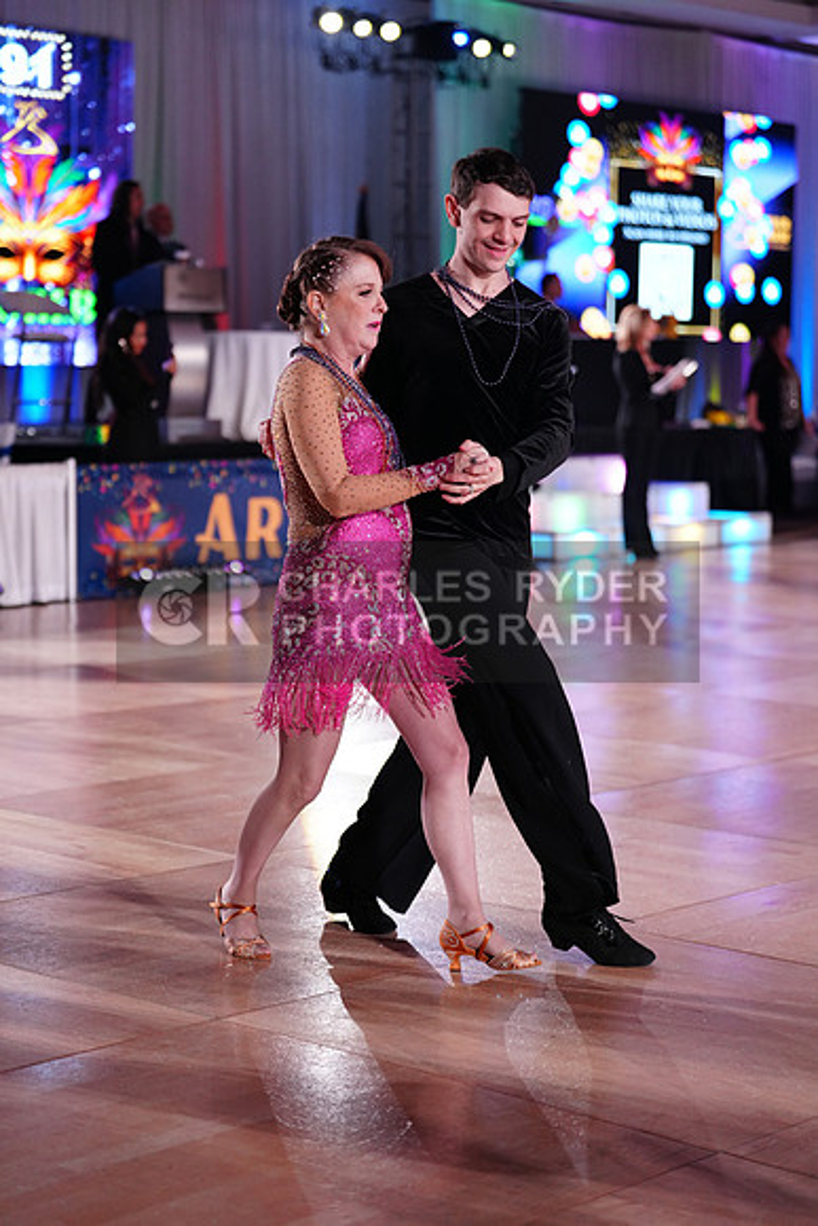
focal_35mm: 70
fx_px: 2384
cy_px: 613
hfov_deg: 19.5
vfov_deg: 28.8
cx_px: 409
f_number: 2.8
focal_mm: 70
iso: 2000
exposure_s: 1/640
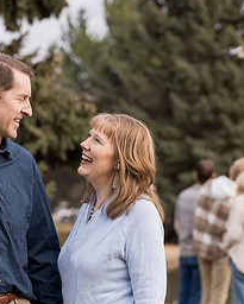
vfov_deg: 12.9
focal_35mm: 149
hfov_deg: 10.3
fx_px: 1344
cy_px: 187
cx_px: 186
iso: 125
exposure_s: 1/200
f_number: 2.8
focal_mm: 70
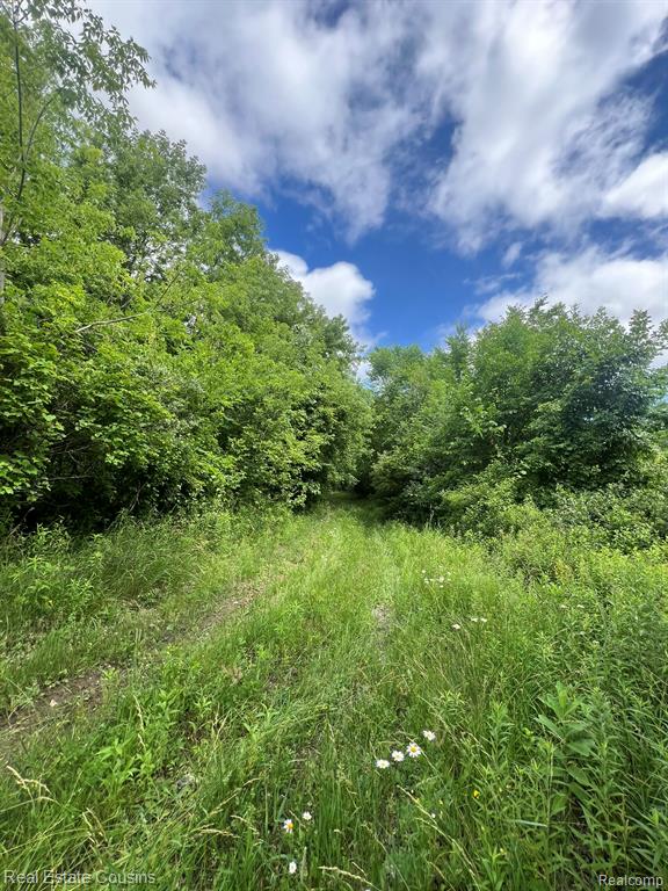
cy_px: 446
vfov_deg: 106.2
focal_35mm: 13
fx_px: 334
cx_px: 334
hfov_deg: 89.9
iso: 32
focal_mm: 1.57
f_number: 1.8
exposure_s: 1/475
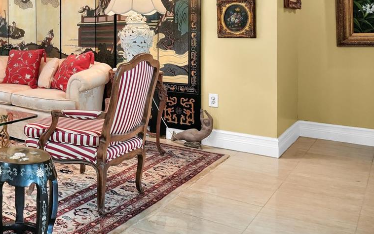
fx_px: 438
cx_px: -13
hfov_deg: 39.7
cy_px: 49
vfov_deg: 29.2
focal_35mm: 43
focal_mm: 20
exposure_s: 1/1250
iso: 500
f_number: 10
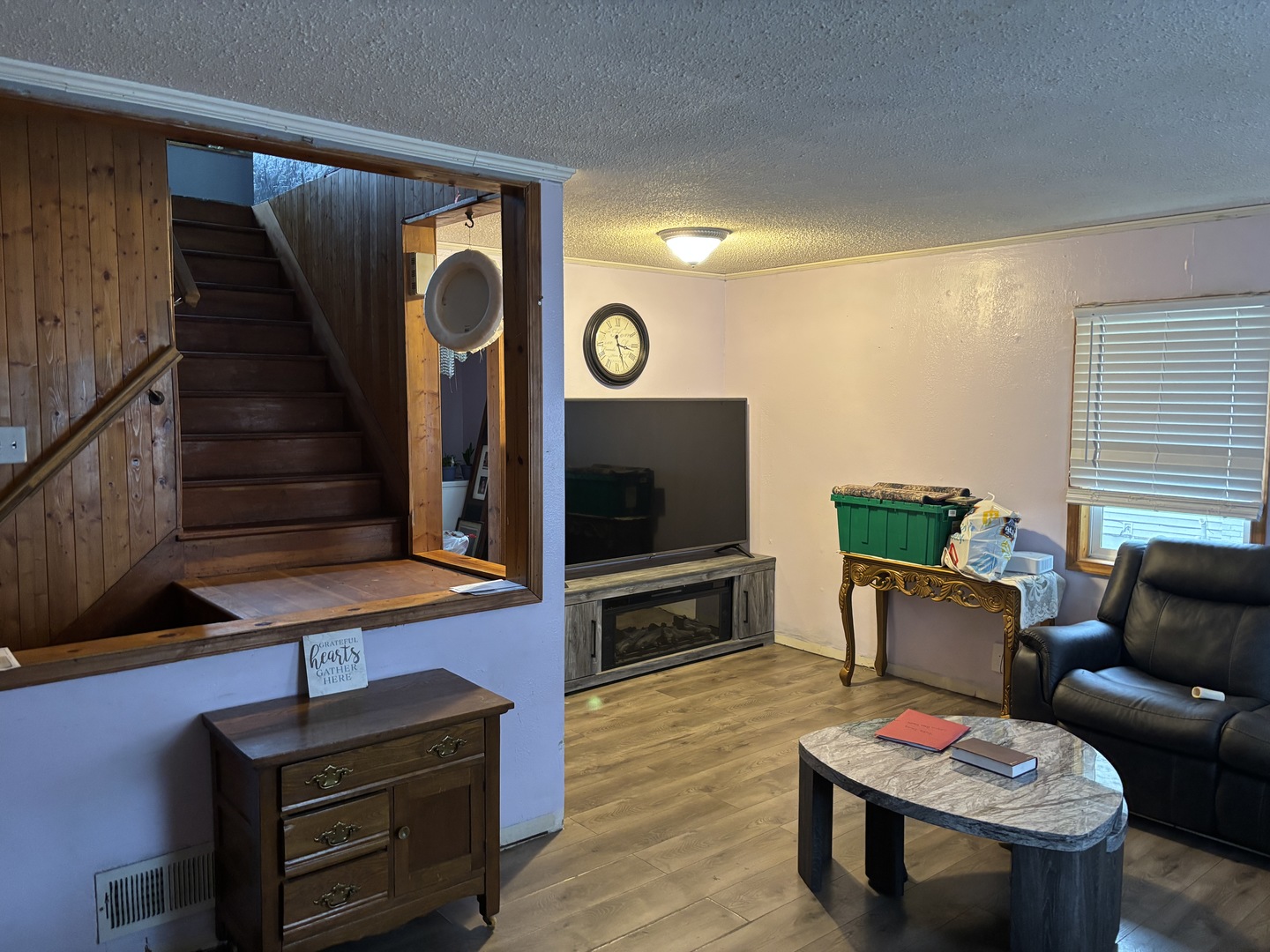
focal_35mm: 26
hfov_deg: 67.3
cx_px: 635
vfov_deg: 53.1
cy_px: 476
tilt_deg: -3.1
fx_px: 954
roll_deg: +1.0
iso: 320
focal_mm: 5.96
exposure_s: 1/60
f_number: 1.6
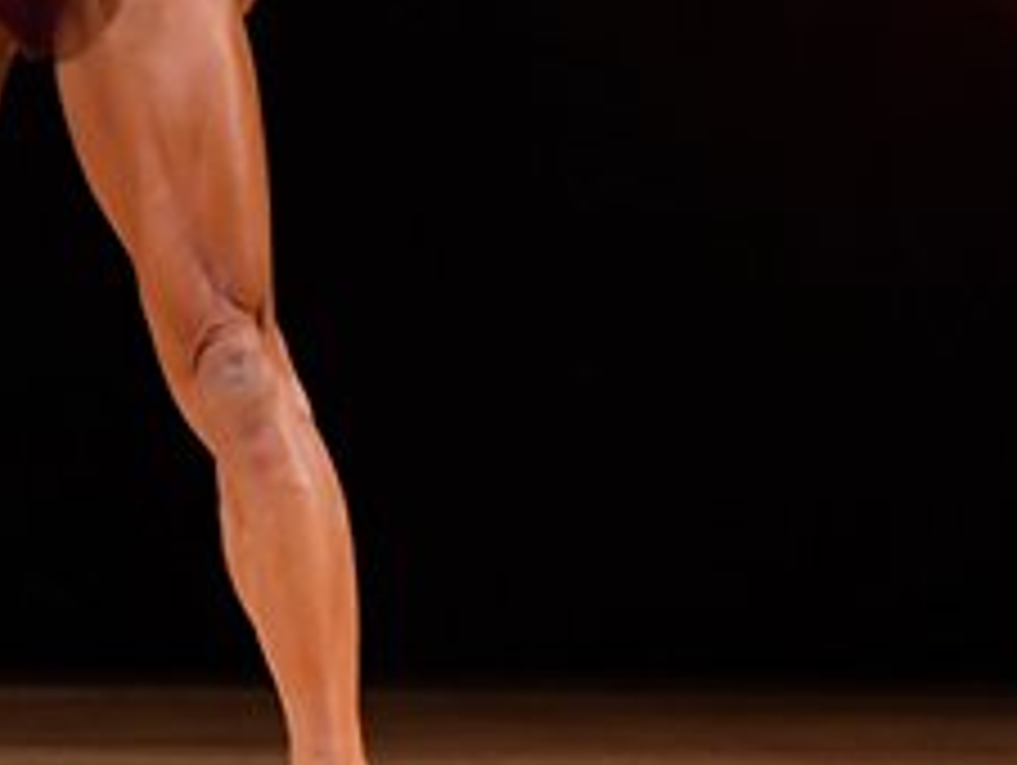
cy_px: 4
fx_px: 23234
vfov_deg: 1.9
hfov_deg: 2.5
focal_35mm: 790
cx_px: 7
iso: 4000
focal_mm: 160
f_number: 5.6
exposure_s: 1/400
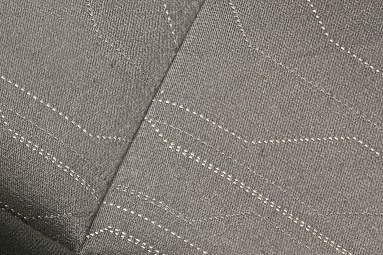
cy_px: 460
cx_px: -176
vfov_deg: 11.8
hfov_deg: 17.4
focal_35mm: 107
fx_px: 1138
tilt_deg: -71.7
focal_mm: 5.96
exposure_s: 1/33
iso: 400
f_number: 1.6
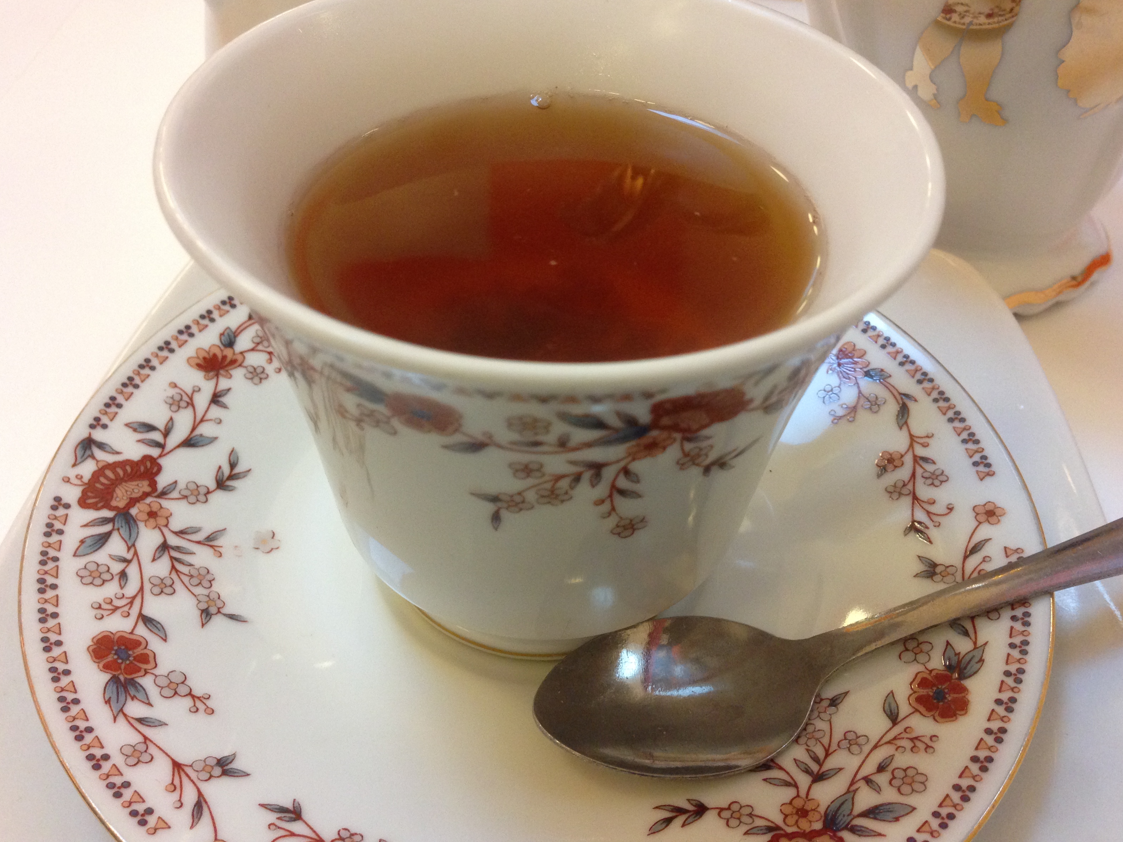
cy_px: 411
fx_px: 1103
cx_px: 553
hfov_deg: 54.0
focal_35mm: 34
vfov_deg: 41.8
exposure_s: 1/20
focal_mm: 4.12
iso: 200
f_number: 2.4
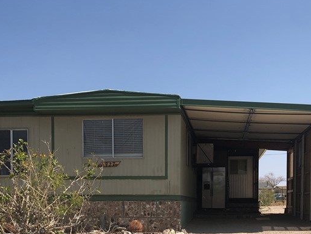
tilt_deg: -3.3
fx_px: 503
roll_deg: +0.6
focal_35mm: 56
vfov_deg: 25.2
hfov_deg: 34.3
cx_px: 163
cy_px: 218
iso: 25
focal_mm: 4
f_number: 1.8
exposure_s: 1/2667
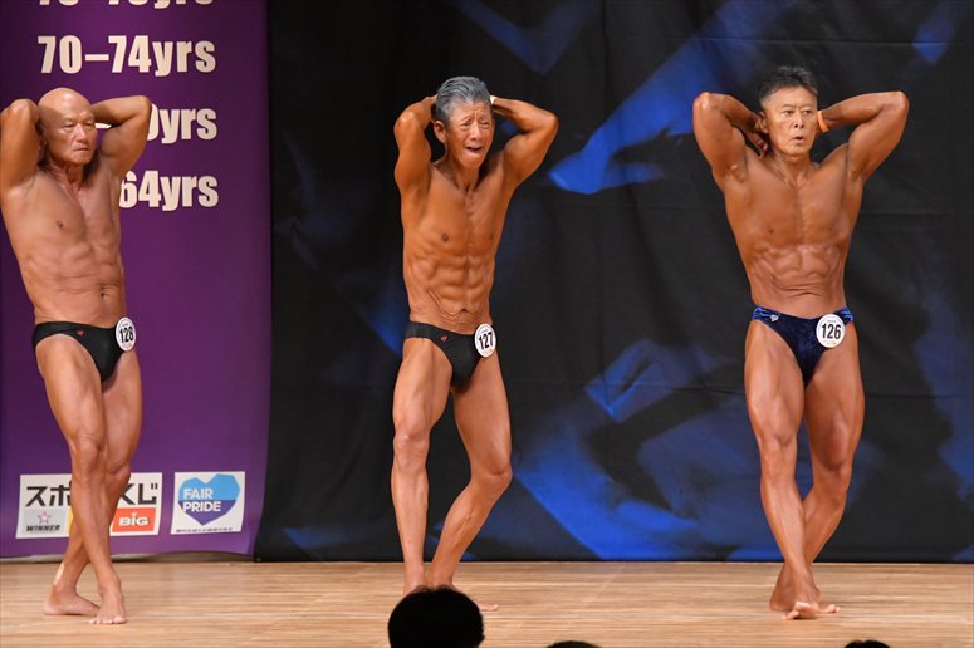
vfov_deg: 4.8
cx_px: 487
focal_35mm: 285
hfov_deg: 7.2
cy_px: 324
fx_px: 7707
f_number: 5.6
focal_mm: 190
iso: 5600
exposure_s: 1/400
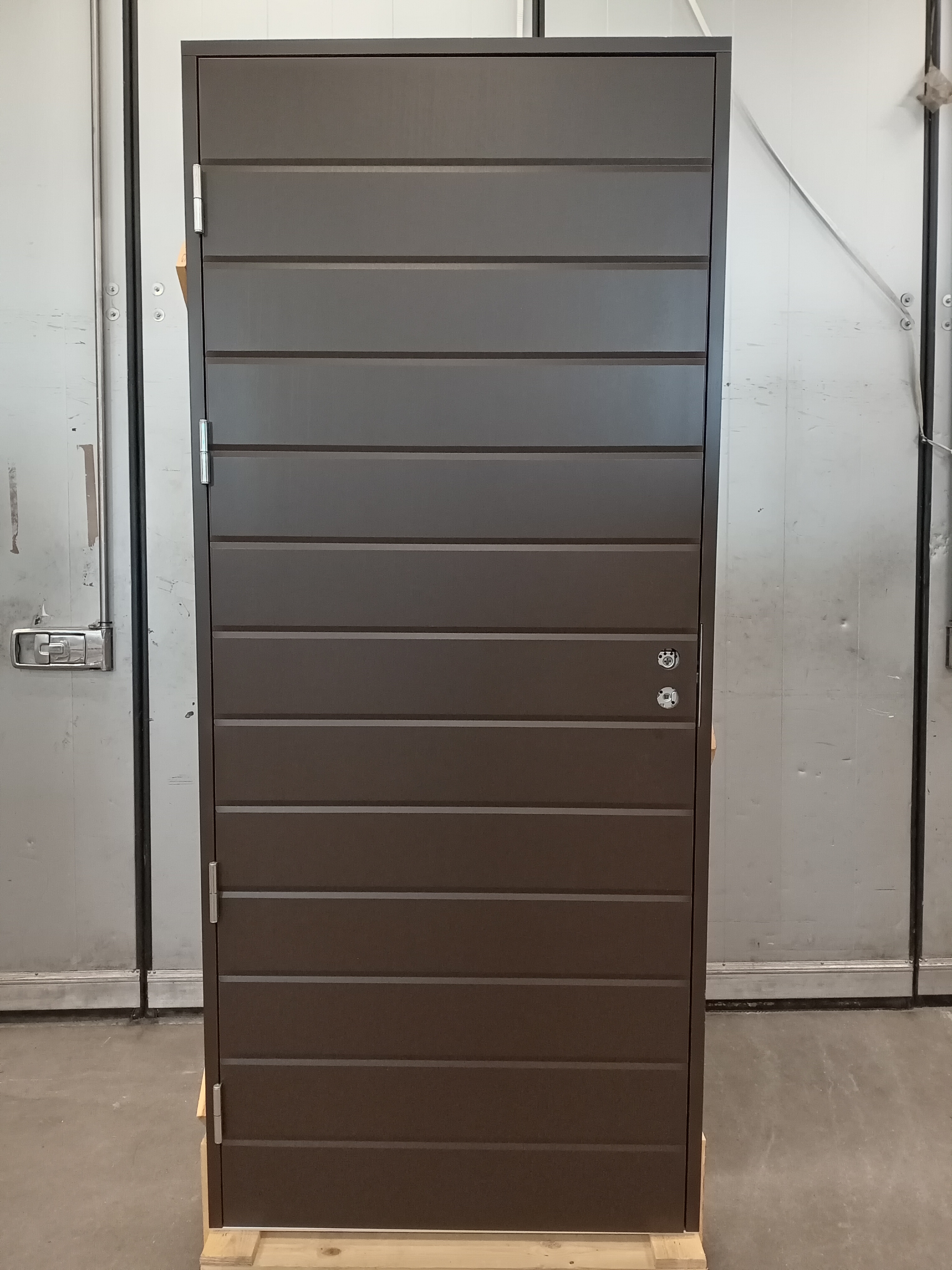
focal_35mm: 27
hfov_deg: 51.4
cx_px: 476
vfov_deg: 65.3
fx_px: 990
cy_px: 635
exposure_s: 1/20
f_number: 1.8
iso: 1438
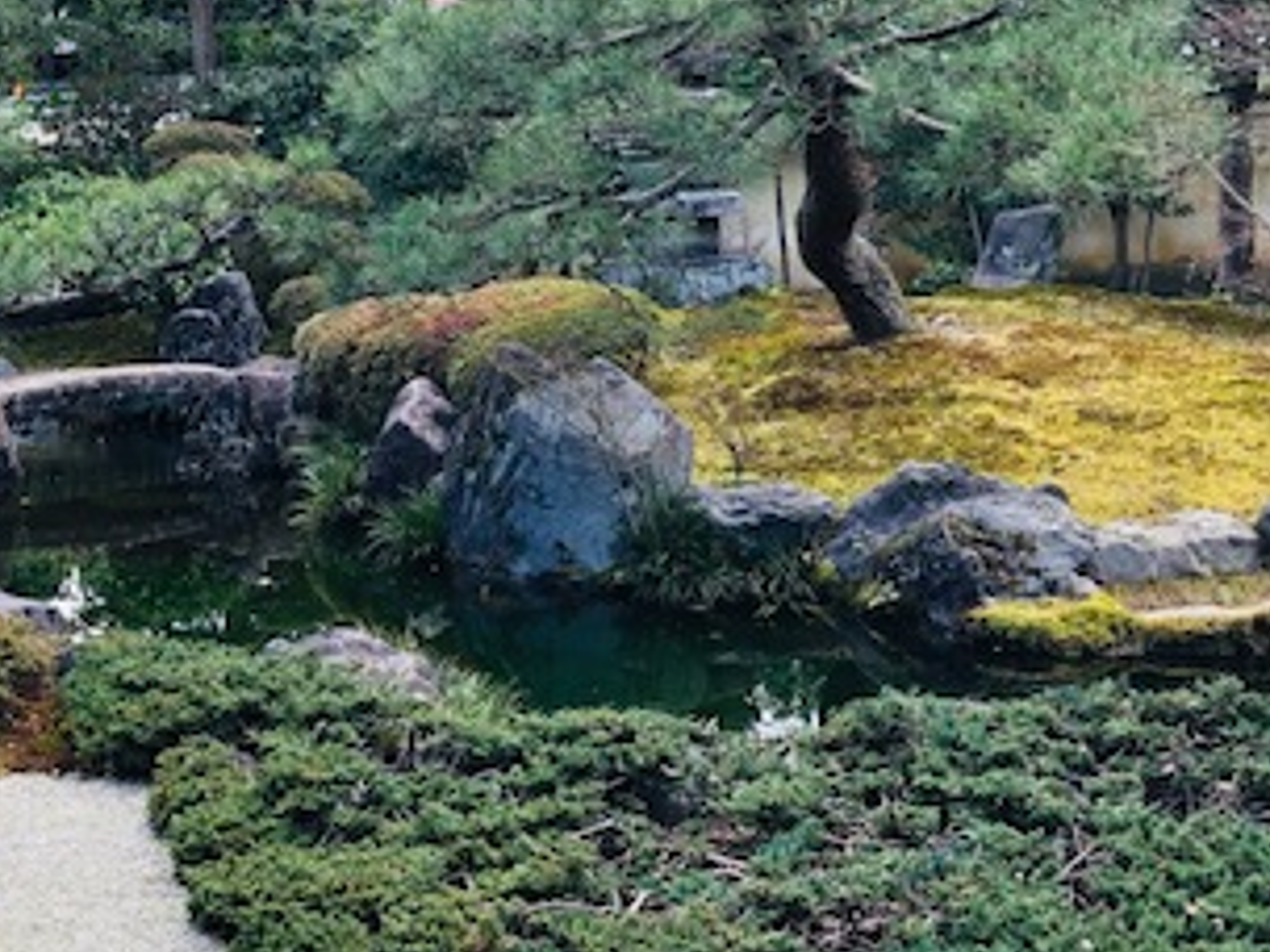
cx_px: 343
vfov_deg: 24.6
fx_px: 2165
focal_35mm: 59
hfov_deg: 32.2
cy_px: 242
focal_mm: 3.99
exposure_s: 1/164
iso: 20
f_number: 1.8
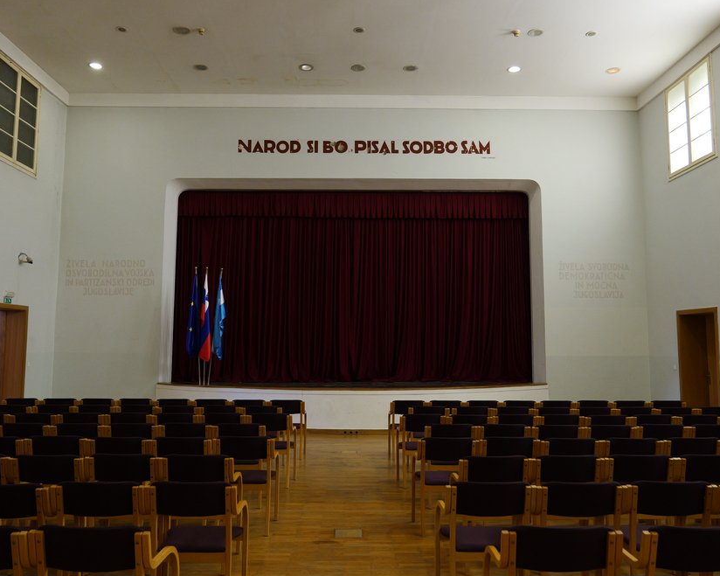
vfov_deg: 51.5
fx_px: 597
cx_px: 363
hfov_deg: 62.2
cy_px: 281
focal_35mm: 28
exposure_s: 1/80
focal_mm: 24
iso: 4000
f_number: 4
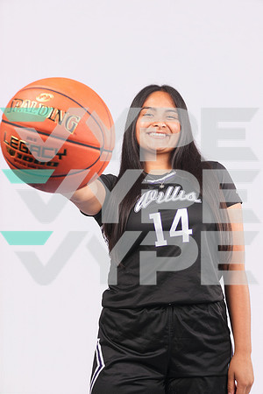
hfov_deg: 22.6
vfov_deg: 33.4
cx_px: 132
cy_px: 197
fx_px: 657
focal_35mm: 60
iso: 160
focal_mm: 60
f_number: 7.1
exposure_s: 1/200
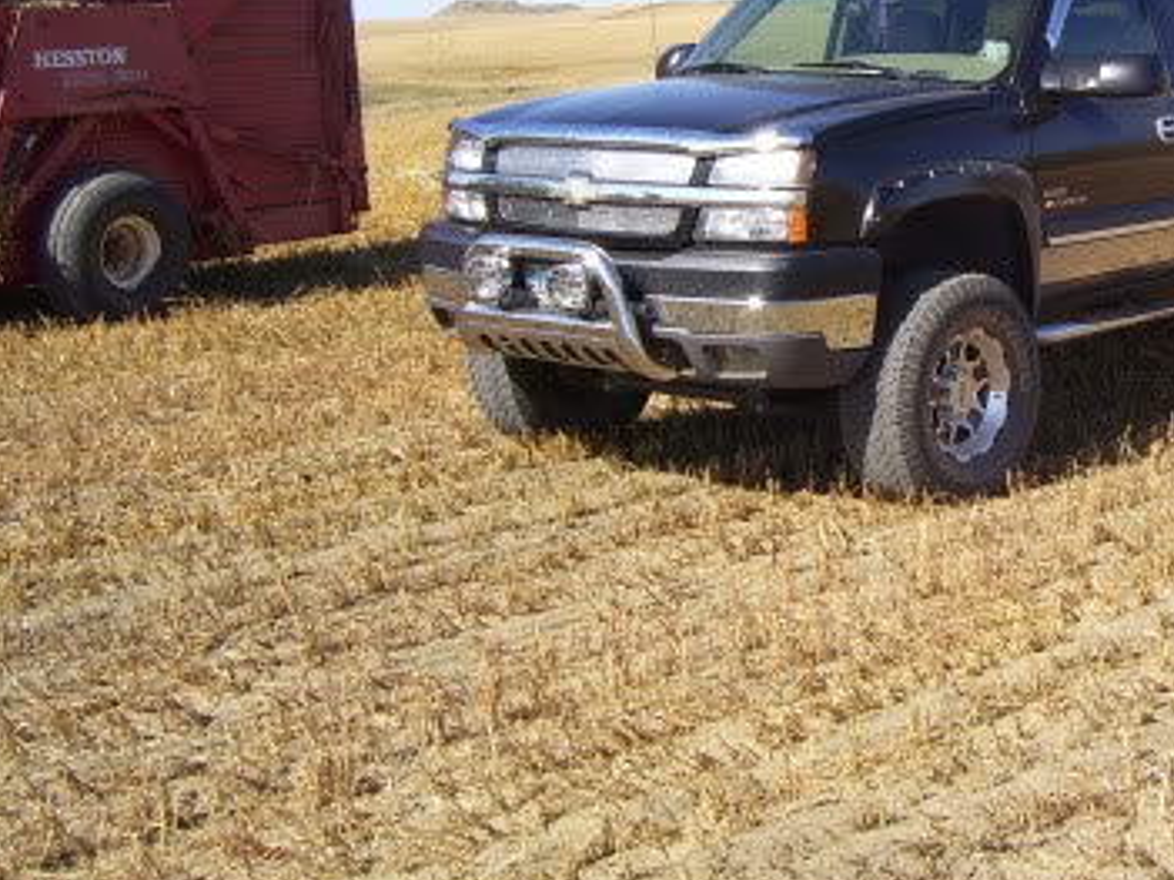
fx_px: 2102
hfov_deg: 30.5
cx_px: 933
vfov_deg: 23.4
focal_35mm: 62
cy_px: 231
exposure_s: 1/350
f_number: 4.8
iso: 80
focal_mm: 5.6
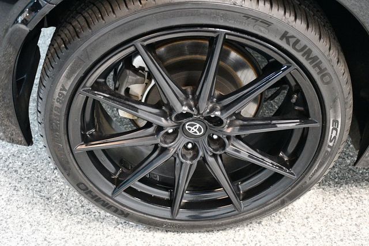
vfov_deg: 23.8
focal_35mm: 57
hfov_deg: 35.1
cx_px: 184
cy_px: 123
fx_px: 584
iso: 8000
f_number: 4.2
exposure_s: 1/60
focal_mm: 38
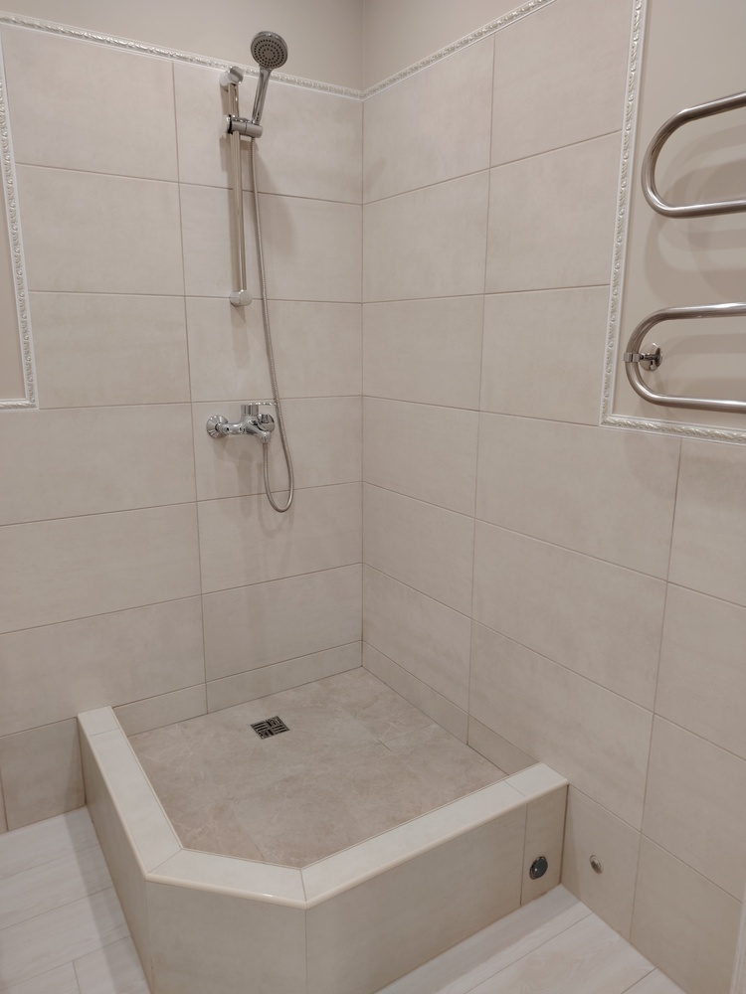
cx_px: 373
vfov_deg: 71.6
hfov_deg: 56.8
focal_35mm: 24
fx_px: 690
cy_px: 497
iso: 734
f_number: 1.75
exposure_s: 1/33.3
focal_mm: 5.25
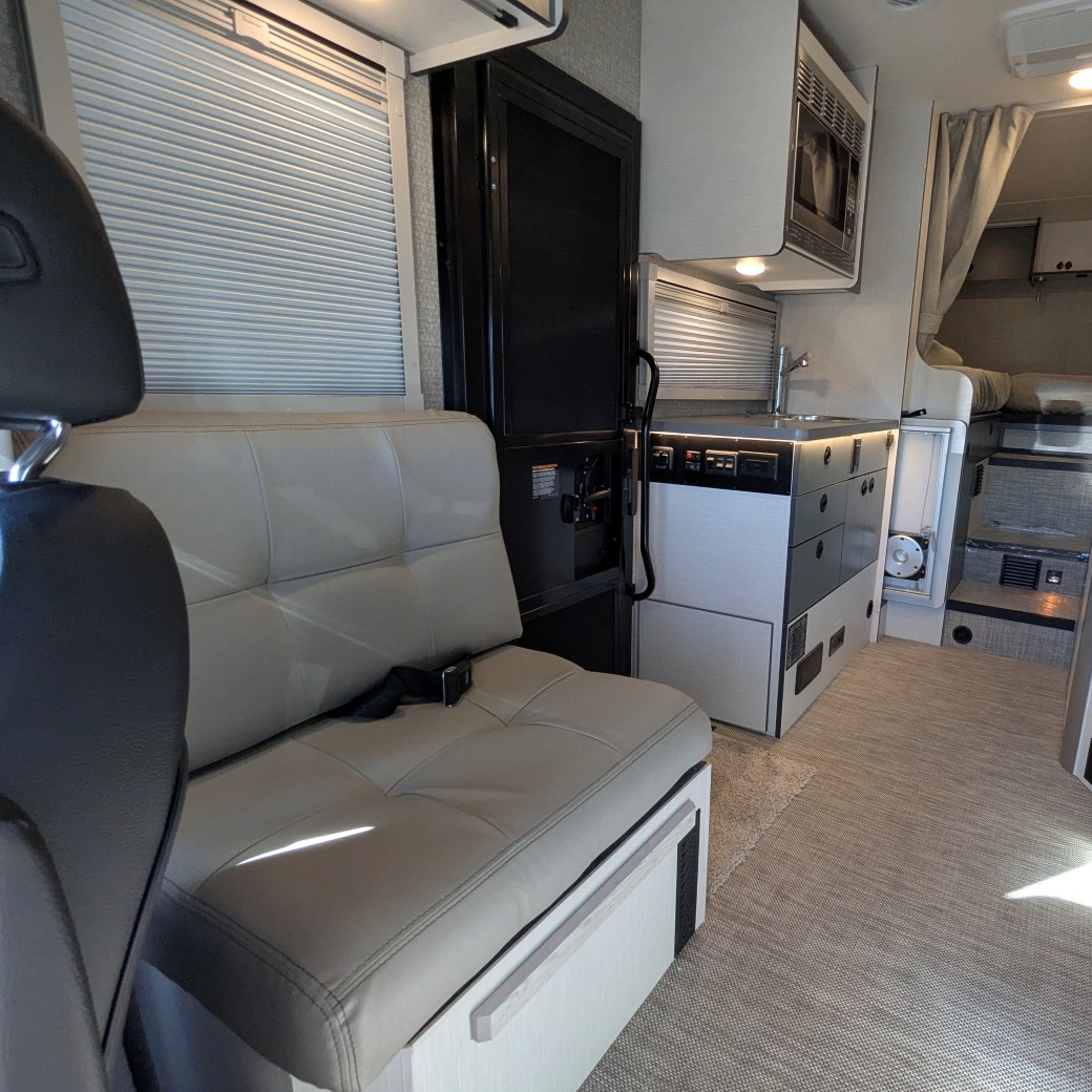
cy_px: 550
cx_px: 683
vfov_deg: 77.7
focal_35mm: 19
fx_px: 678
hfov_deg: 76.3
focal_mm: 2.35
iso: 251
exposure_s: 1/218
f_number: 2.2
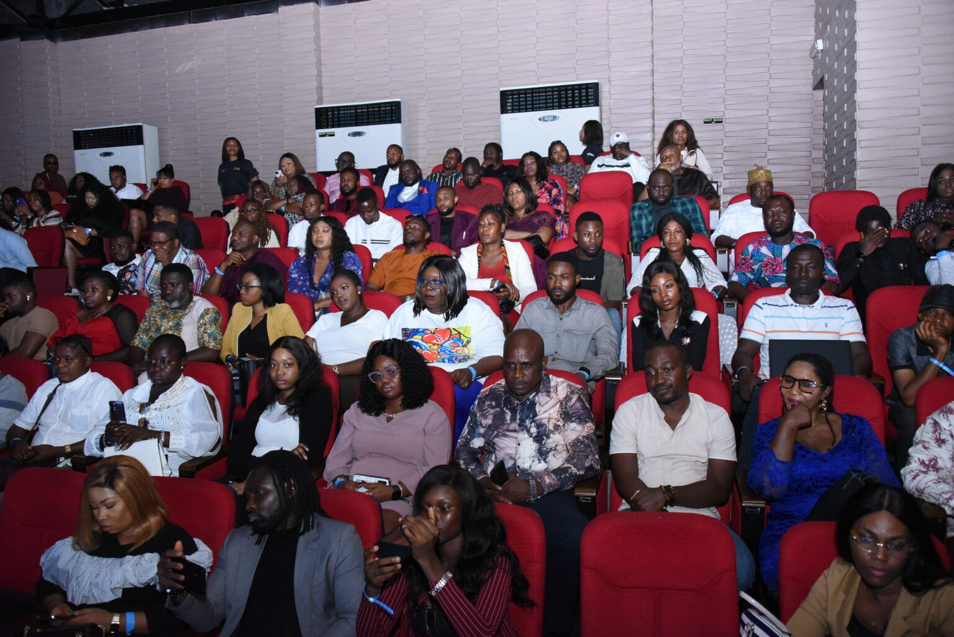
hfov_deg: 65.5
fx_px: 742
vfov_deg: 46.4
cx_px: 477
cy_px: 318
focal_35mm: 28
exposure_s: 1/100
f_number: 4
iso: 6400
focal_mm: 28
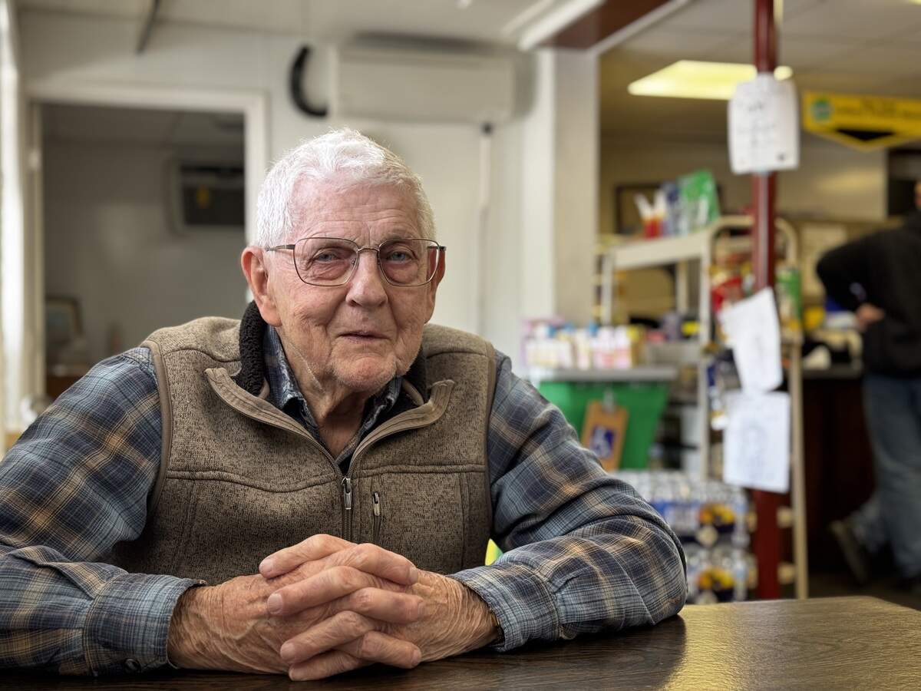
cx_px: 460
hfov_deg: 39.7
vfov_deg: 30.3
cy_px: 346
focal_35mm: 48
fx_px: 1277
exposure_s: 1/120
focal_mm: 6.76
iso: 125
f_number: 1.78
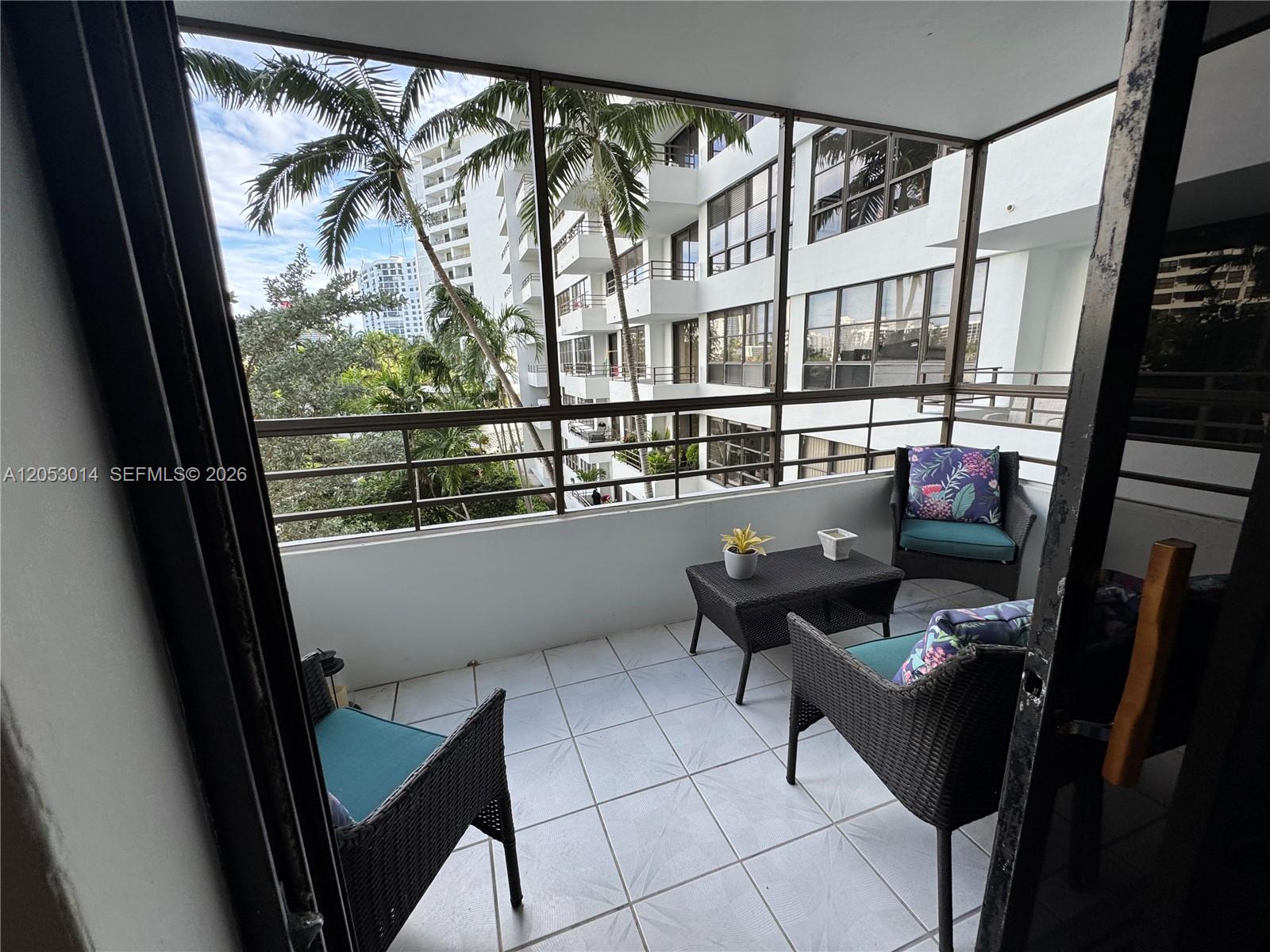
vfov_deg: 85.7
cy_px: 476
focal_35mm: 14
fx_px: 514
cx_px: 635
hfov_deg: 102.1
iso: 40
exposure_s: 1/185
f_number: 2.2
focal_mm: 2.22
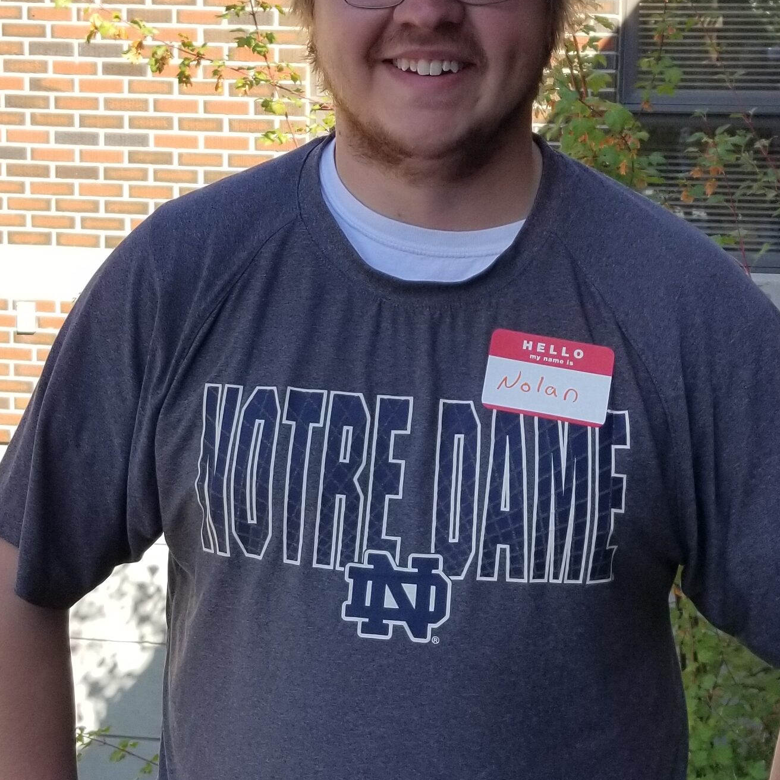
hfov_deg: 42.8
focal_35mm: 39
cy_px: 303
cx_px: 425
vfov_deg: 42.6
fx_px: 994
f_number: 1.7
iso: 50
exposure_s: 1/702
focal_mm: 4.25
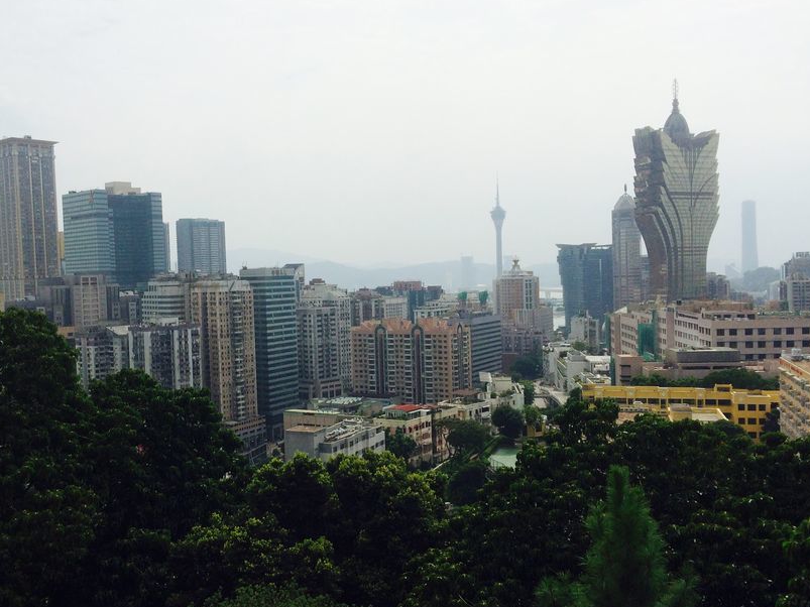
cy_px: 316
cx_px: 355
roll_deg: +1.3
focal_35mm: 37
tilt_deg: -4.4
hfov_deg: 50.0
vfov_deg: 38.6
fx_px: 866
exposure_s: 1/6849
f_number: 2.2
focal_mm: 4.15
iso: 32
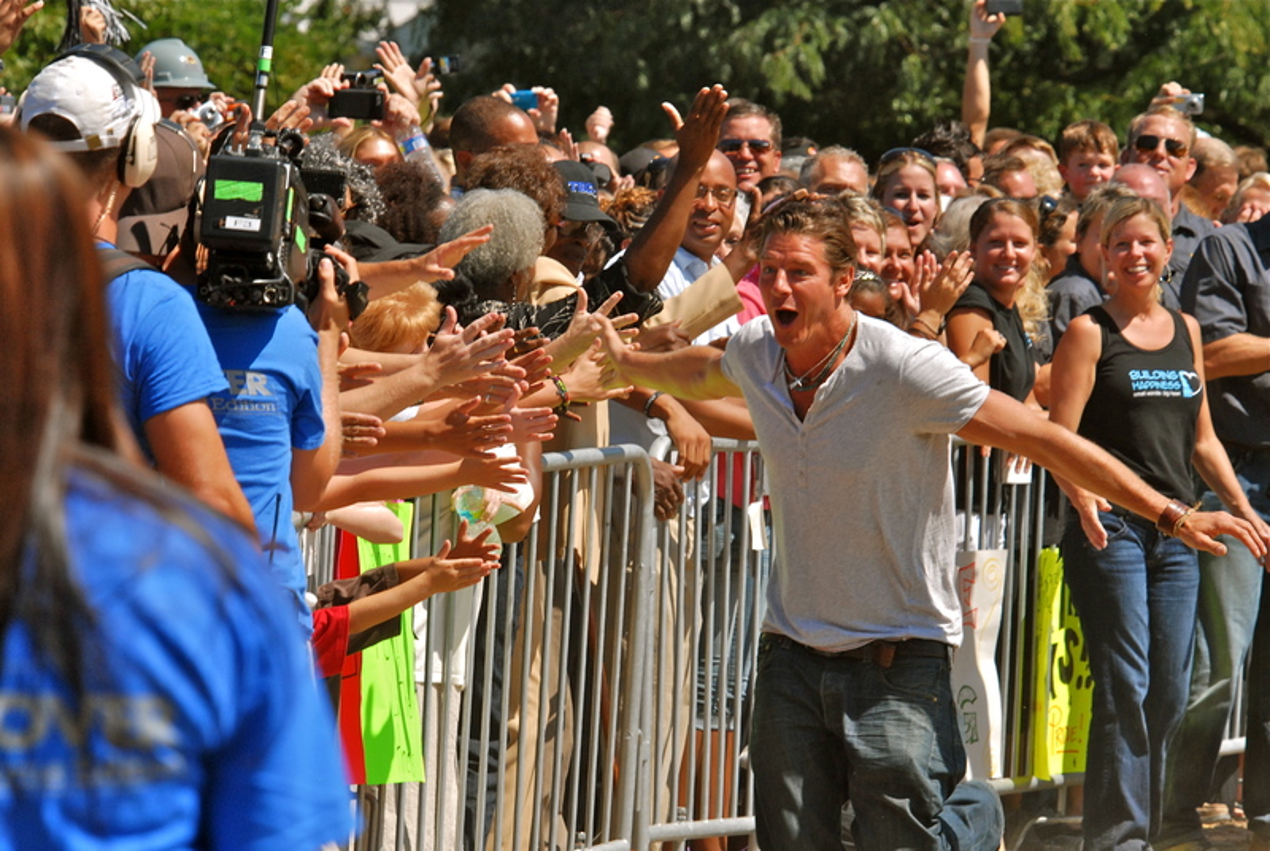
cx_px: 635
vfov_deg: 4.4
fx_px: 11129
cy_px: 426
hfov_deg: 6.5
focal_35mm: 315
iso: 400
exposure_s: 1/400
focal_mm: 210
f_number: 10
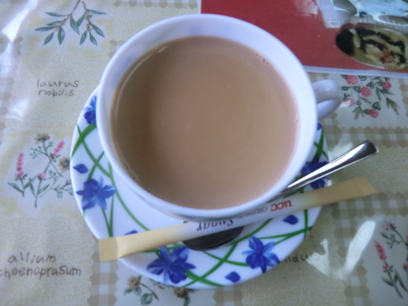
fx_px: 283
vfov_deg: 56.8
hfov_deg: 71.6
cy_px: 153
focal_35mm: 24
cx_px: 204
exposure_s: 1/60
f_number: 3.2
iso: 250
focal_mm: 4.3
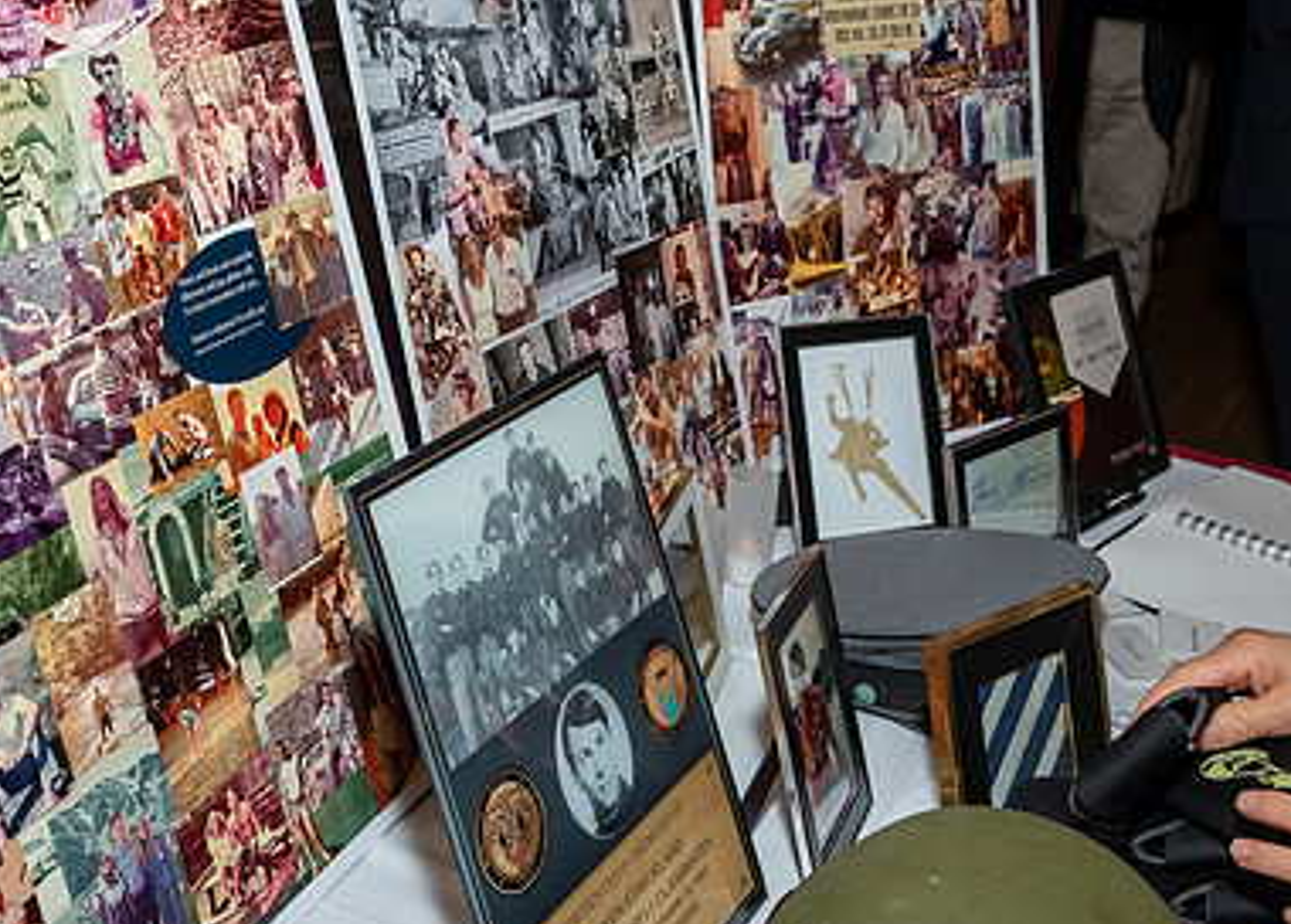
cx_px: 357
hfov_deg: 40.9
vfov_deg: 30.0
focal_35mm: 46
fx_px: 1688
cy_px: 201
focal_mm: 17
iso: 400
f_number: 8
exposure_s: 1/250
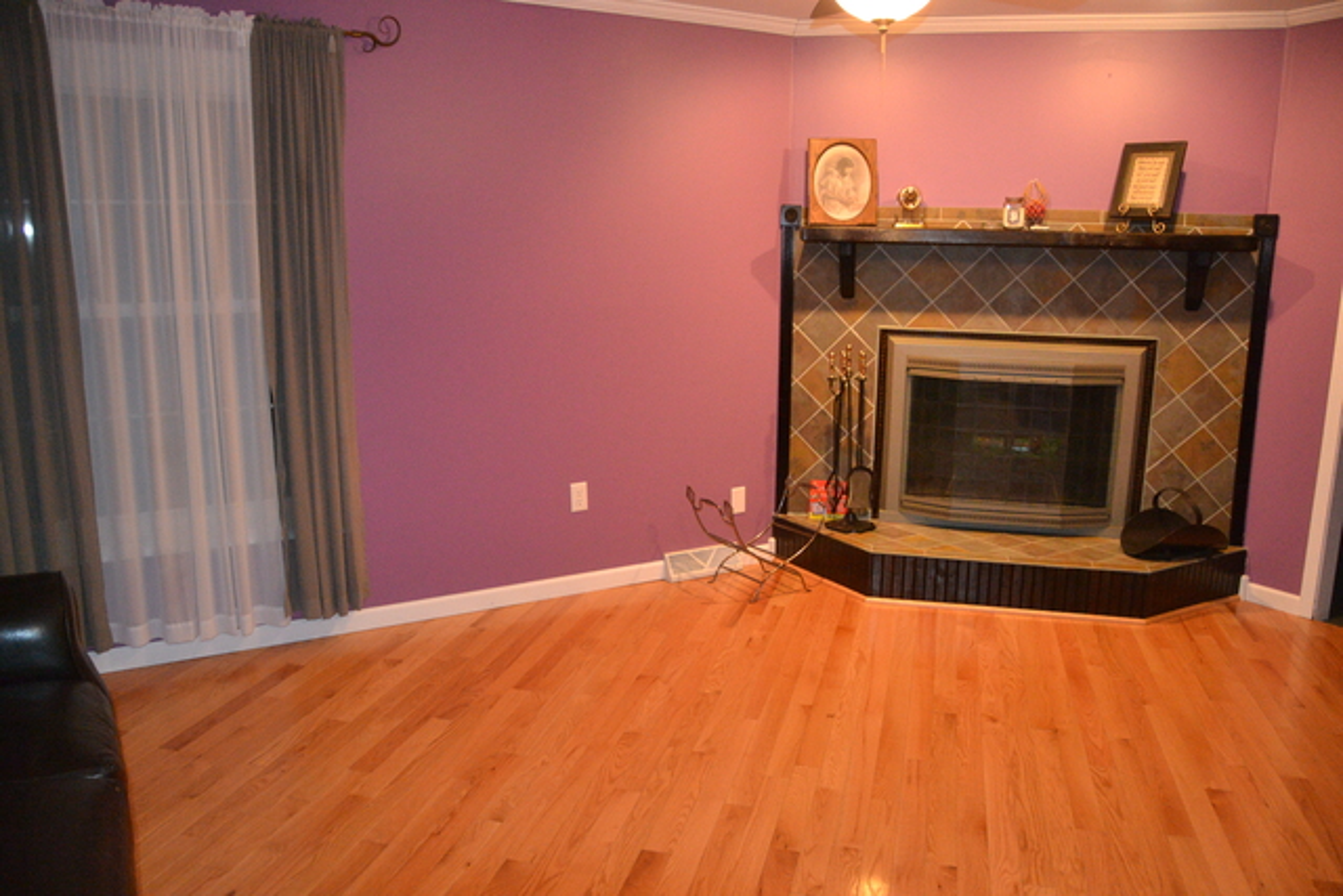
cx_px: 672
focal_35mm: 27
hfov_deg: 67.4
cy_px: 448
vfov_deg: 48.0
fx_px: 1007
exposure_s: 1/60
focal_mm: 18
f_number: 3.5
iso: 3200
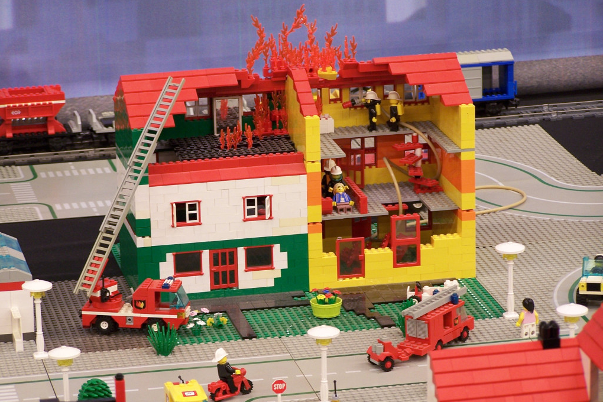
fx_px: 2780
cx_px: 302
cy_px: 222
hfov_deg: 12.4
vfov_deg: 8.3
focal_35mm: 166
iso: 80
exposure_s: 1/3
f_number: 3.2
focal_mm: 26.4
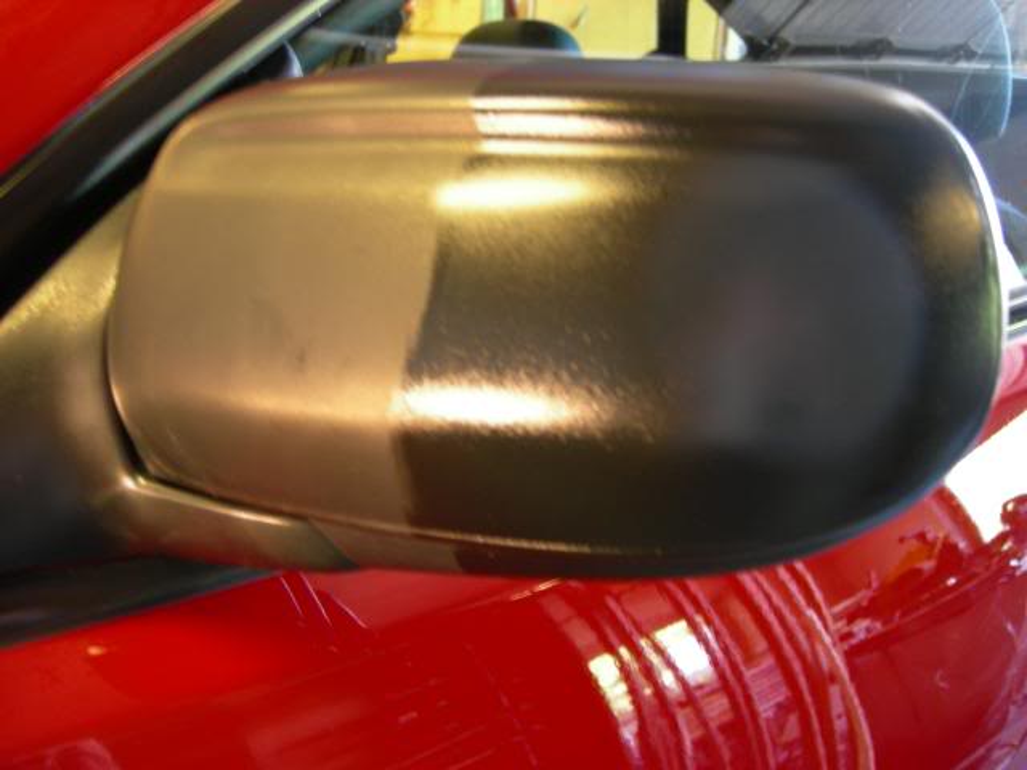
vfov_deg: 39.7
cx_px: 514
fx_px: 1068
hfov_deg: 51.4
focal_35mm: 36
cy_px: 385
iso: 131
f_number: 2.7
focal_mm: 7.5
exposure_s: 1/4
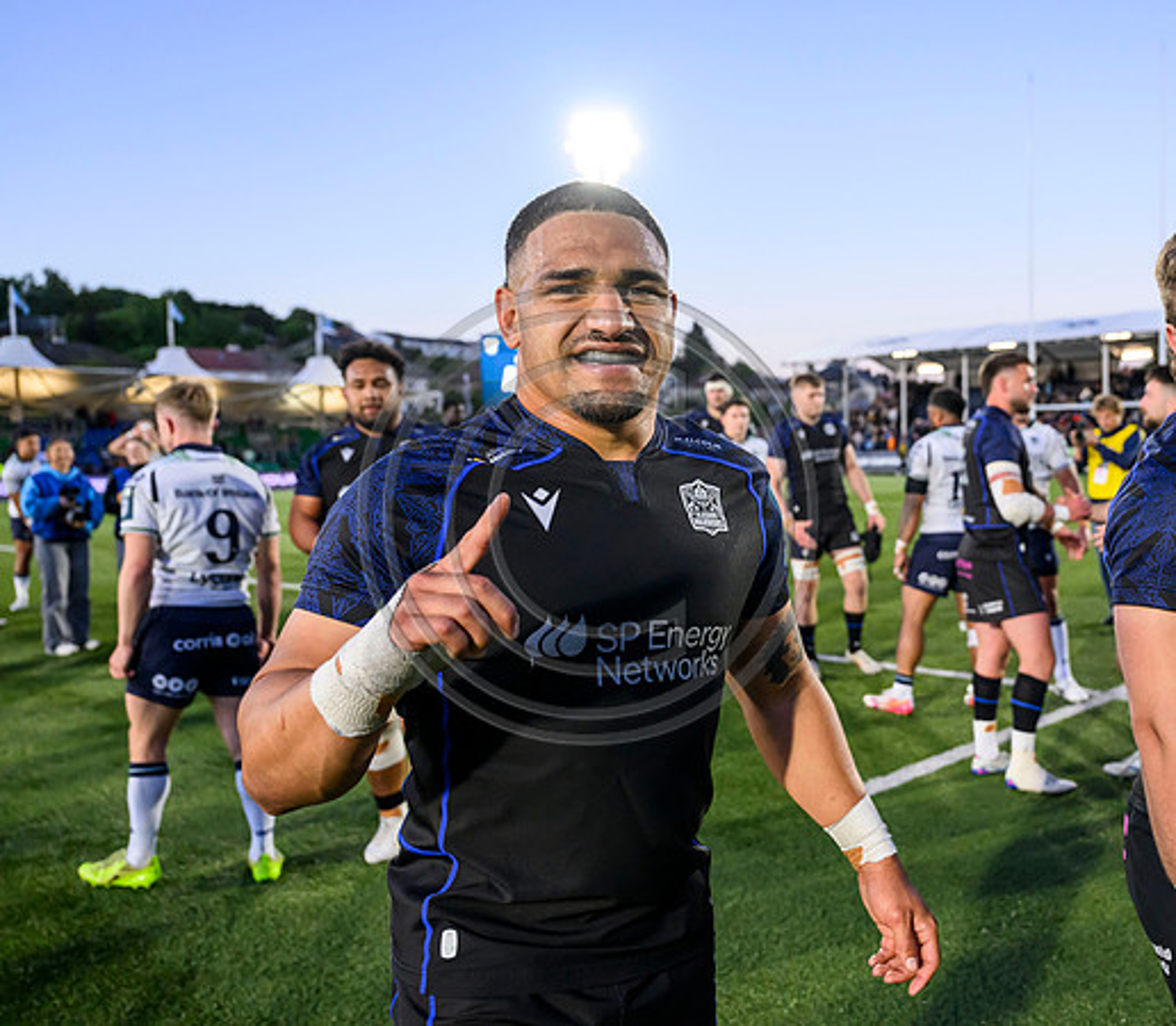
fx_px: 1196
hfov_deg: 51.5
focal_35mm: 33
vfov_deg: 46.4
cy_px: 513
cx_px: 769
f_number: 3.5
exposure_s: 1/1600
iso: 3200
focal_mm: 28
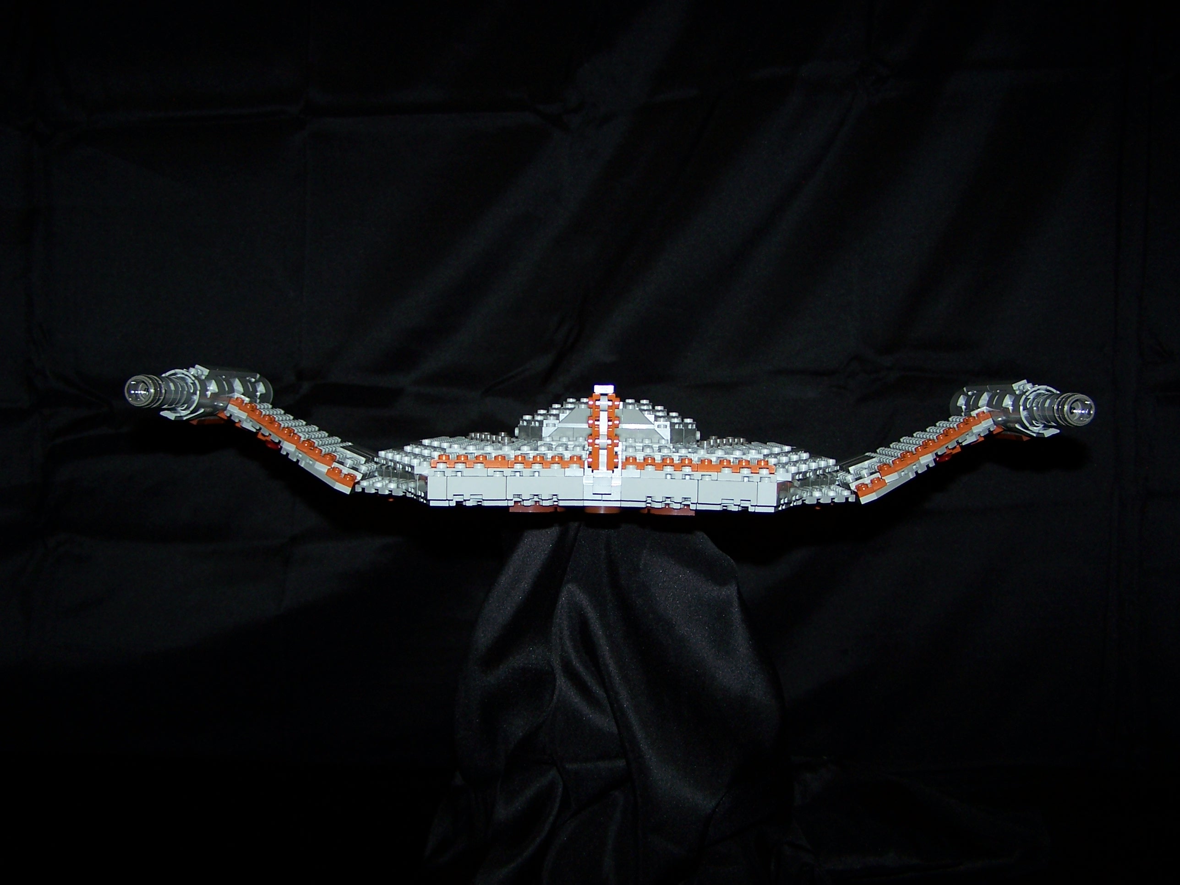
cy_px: 442
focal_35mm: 38
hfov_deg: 49.0
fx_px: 1295
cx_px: 590
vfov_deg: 37.7
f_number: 2.8
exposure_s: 1/60
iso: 80
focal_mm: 6.3
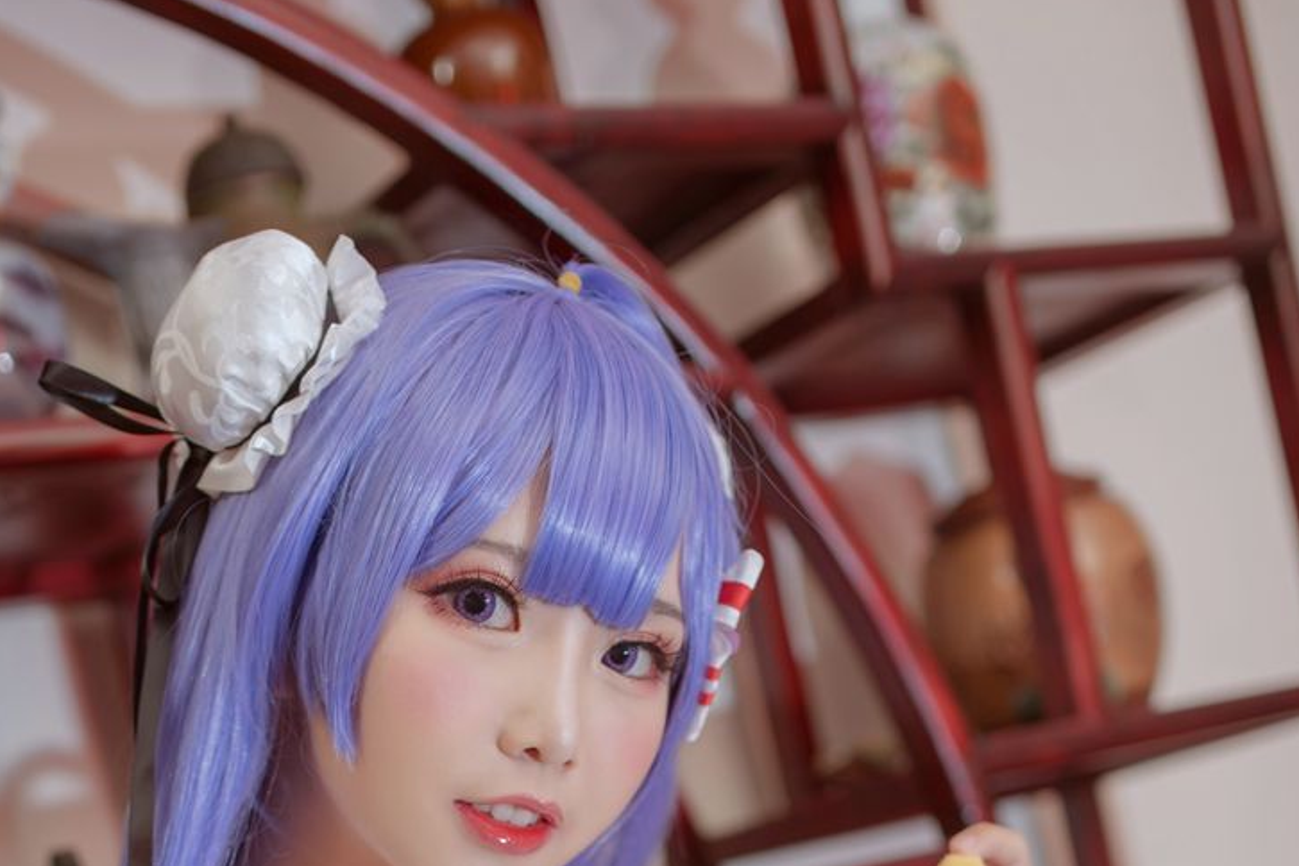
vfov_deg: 16.8
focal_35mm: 74
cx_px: 480
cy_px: 1278
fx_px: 2670
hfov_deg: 27.2
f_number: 2
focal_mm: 35
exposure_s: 1/125
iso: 100
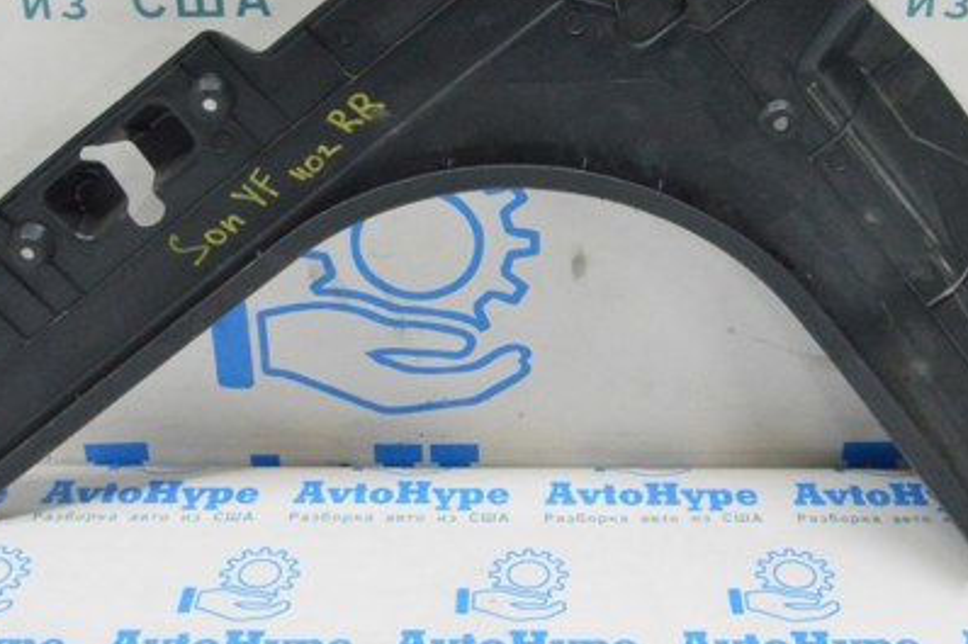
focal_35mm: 53
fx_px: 1424
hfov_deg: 37.5
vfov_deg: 25.2
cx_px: 552
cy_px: 149
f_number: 20
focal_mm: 22
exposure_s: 1/15
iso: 6400
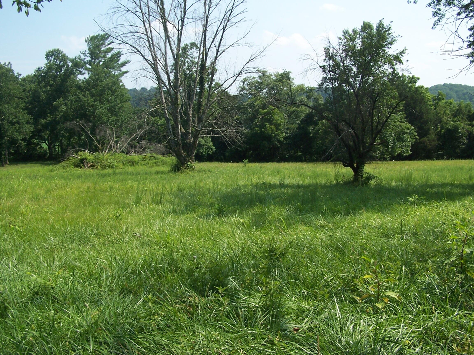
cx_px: 237
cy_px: 178
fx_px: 520
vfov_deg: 37.7
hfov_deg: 49.0
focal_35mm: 38
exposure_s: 1/500
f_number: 4
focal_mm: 6.3
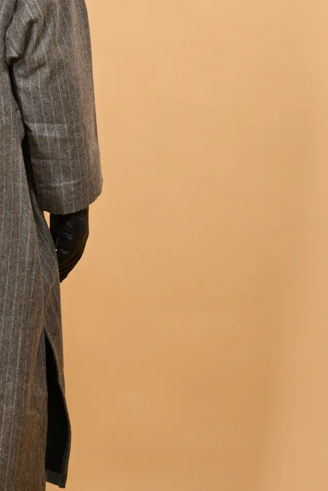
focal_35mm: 106
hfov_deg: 12.6
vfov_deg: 19.2
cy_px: 168
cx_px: -71
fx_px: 1448
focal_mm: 40
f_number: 2.8
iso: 250
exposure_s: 1/320
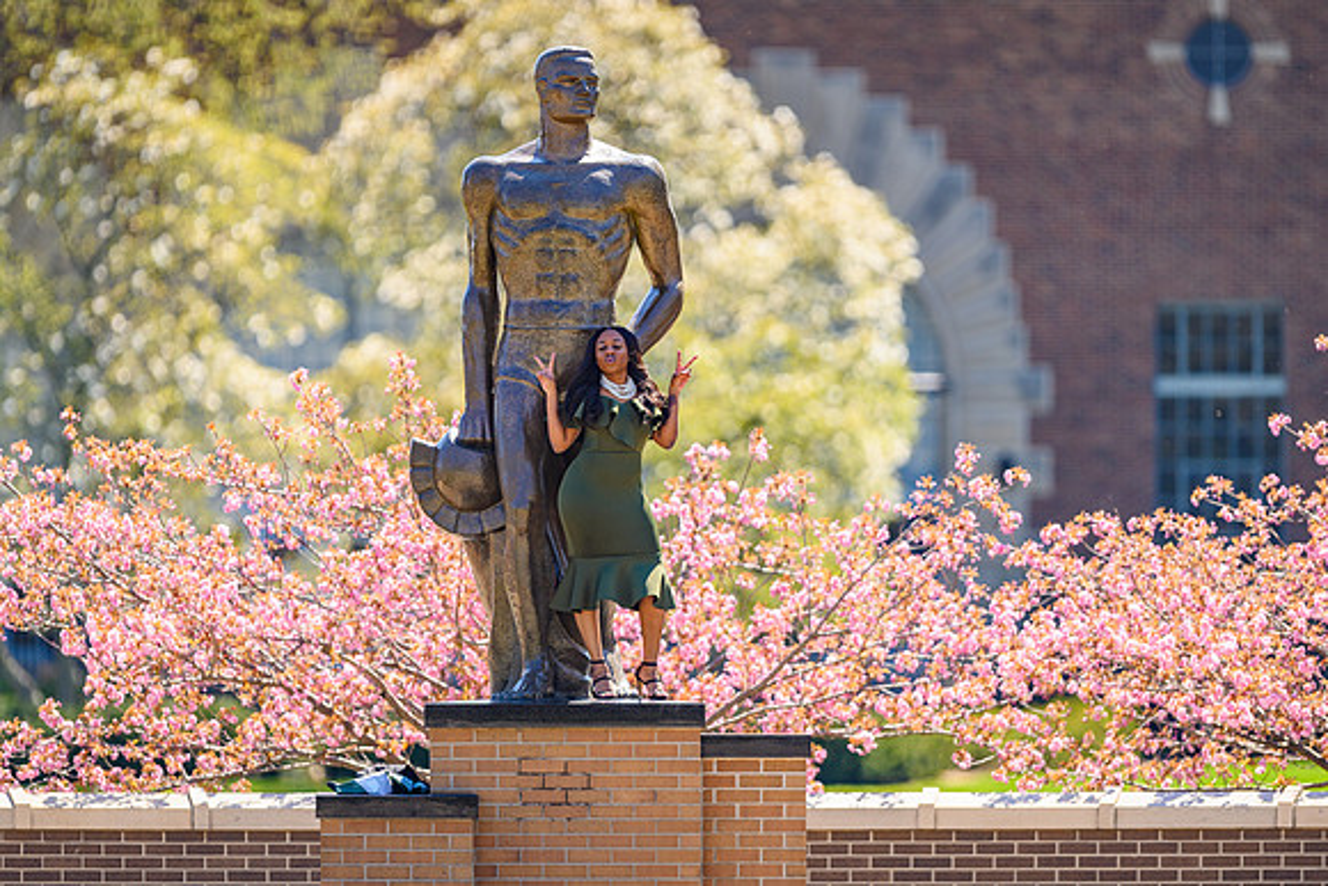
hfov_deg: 4.6
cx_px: 629
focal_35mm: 447
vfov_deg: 3.1
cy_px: 397
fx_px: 16506
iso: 125
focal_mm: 400
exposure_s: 1/800
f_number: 2.8
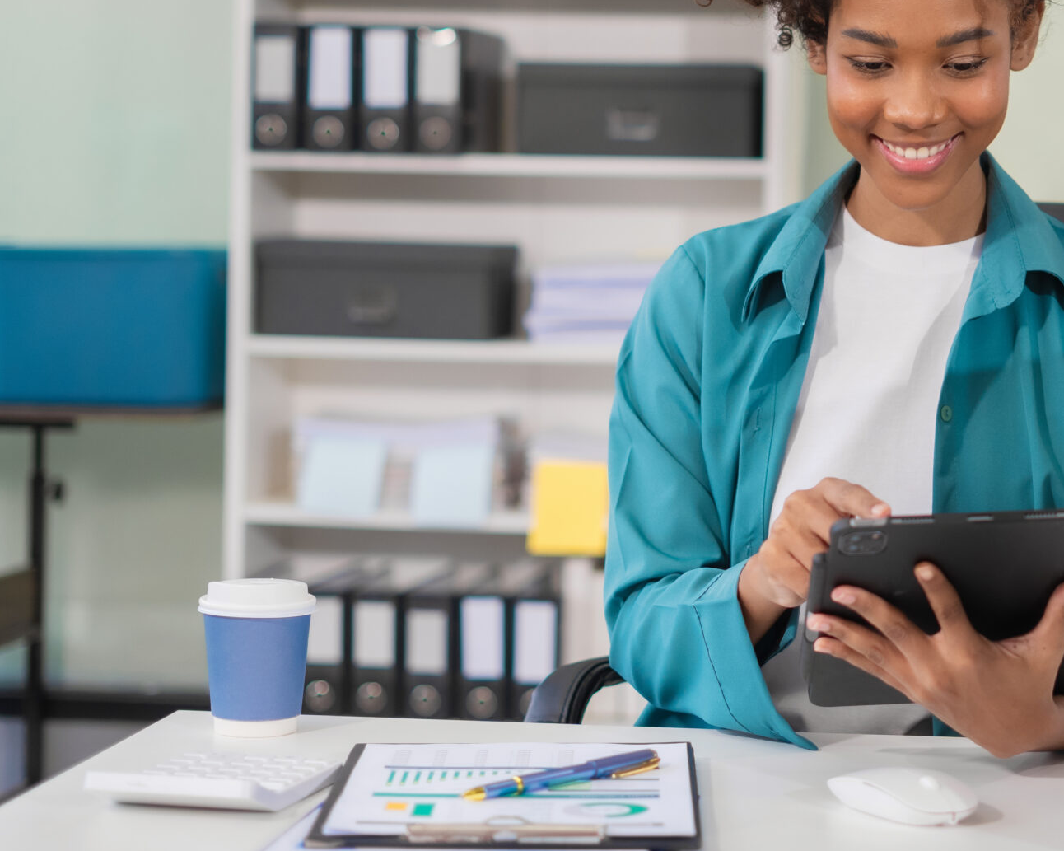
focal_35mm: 93
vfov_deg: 16.5
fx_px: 2928
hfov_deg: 20.2
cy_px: 226
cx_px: 935
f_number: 2.2
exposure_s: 1/200
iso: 400
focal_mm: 50
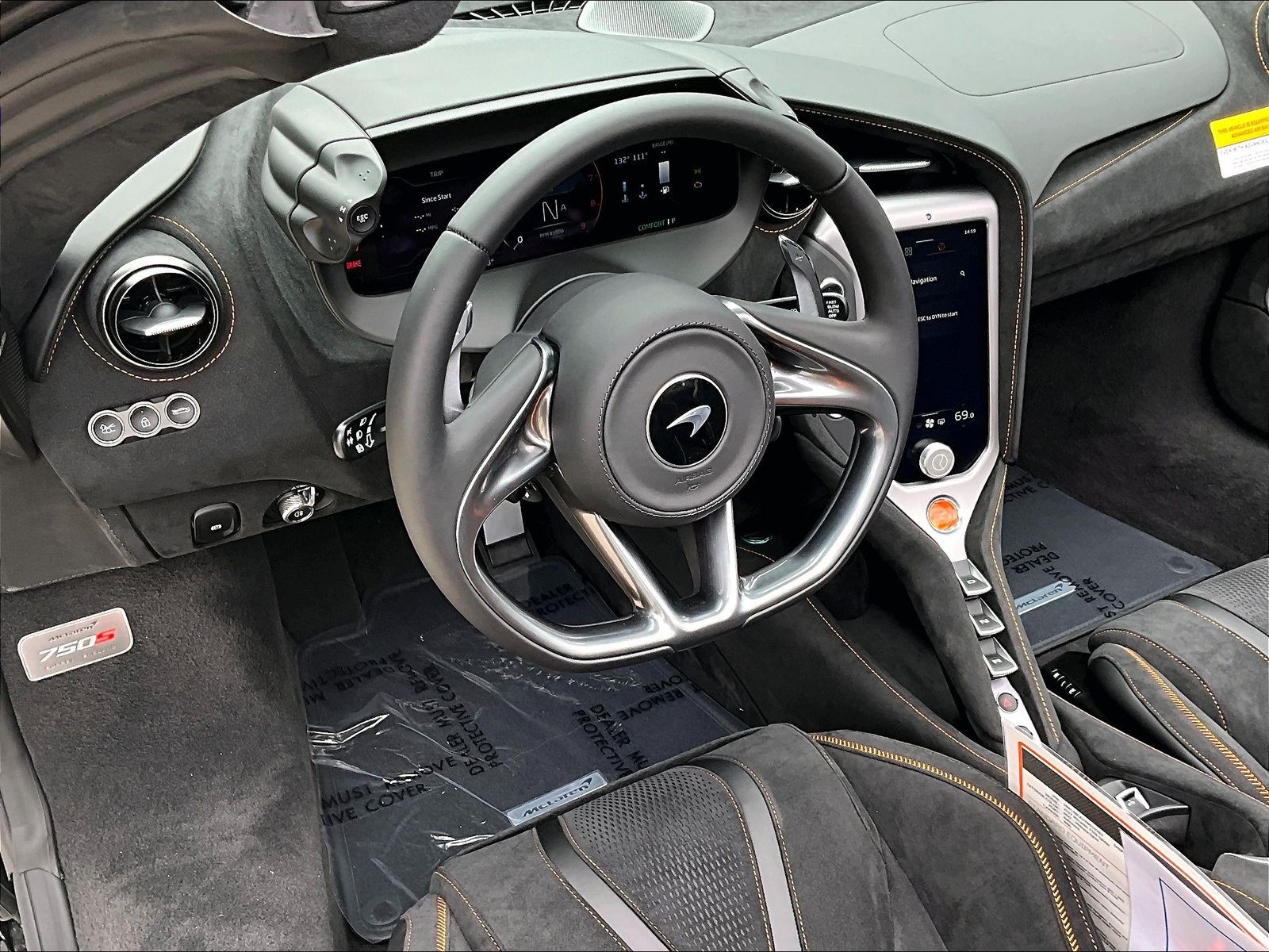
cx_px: 634
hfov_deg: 61.7
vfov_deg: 48.2
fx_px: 1063
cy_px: 476
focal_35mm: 29
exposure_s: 1/122
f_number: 1.8
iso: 25
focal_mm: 3
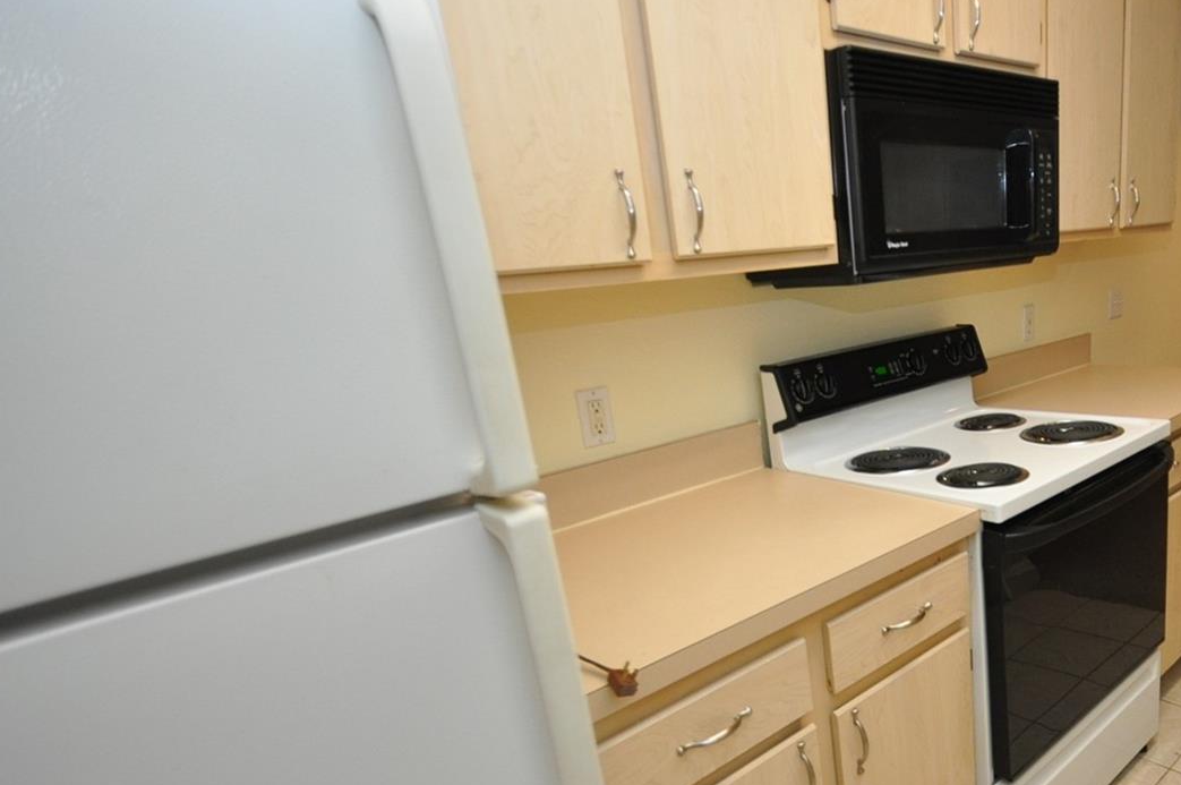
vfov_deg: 54.4
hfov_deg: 72.4
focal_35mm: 23
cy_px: 486
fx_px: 754
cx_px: 842
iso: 800
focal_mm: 10
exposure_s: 1/60
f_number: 4
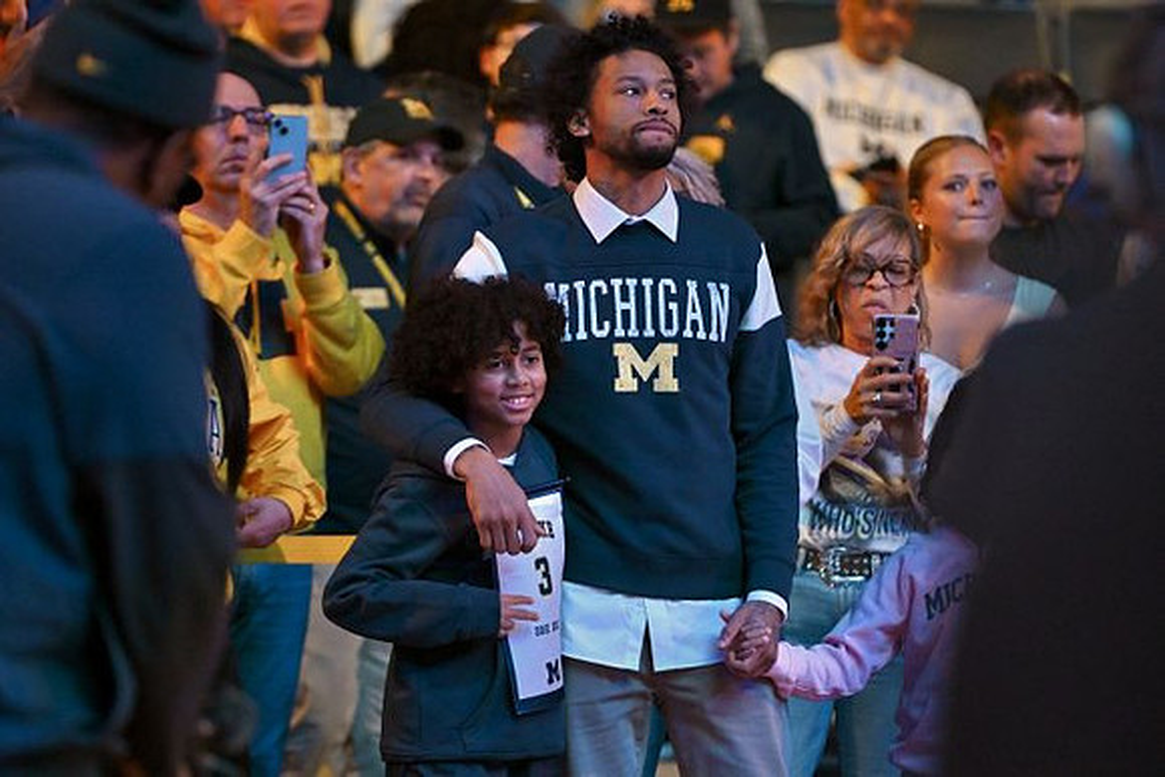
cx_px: 582
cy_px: 388
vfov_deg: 4.6
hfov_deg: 6.9
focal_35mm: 300
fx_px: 9710
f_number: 2.8
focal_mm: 200
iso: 4000
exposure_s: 1/400
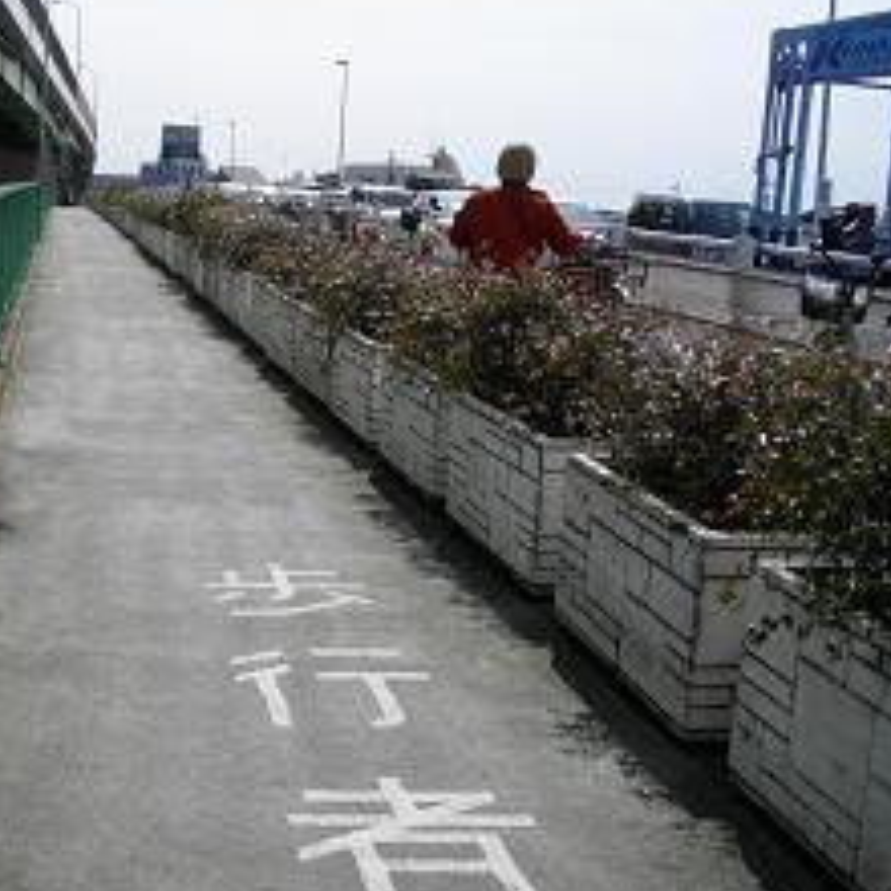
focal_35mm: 50
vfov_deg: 33.9
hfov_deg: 33.0
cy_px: 340
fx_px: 1456
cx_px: 168
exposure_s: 1/640
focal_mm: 5.7
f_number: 5.5
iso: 100
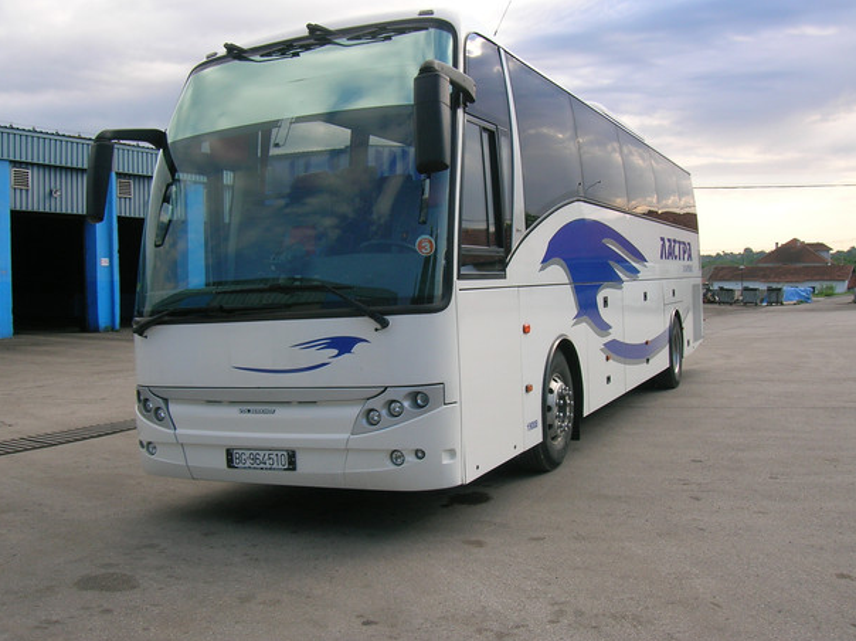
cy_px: 304
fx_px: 890
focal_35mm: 36
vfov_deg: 39.6
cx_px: 428
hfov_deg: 51.4
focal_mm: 5.7
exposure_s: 1/152
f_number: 4.9
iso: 50
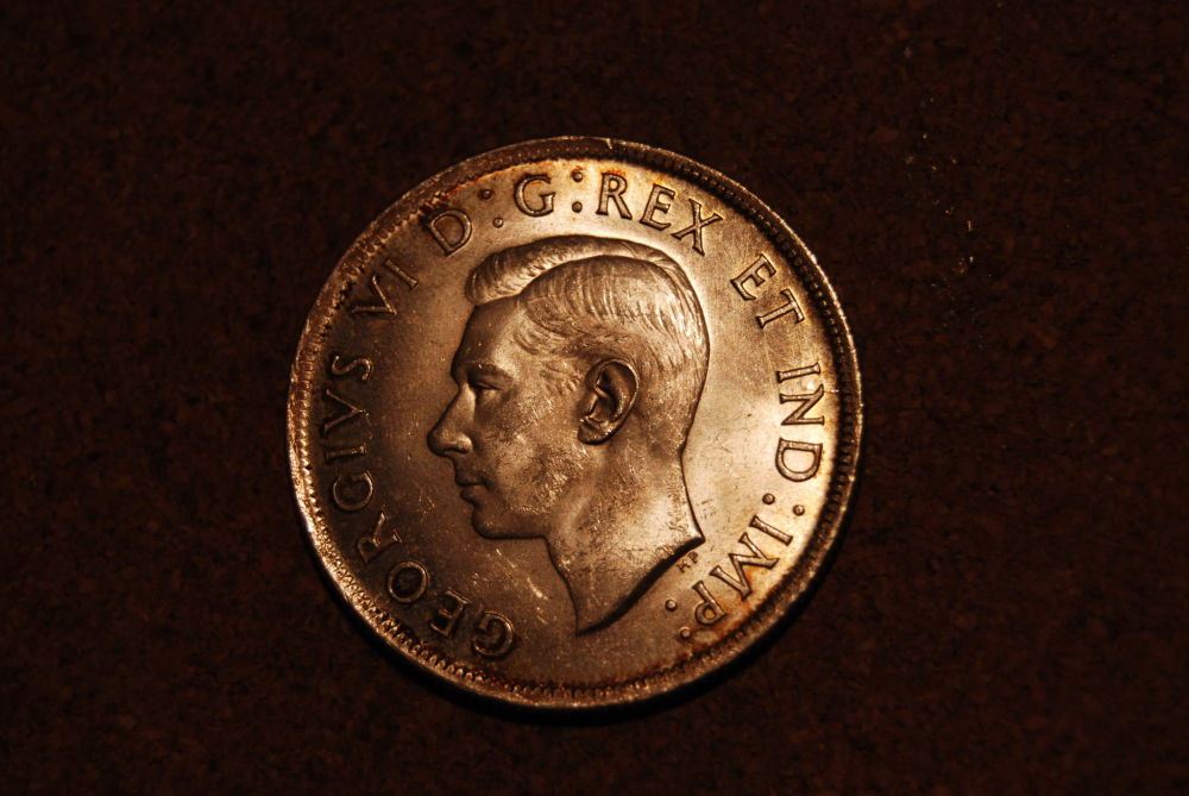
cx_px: 594
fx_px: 2728
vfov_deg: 16.6
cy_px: 398
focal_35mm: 82
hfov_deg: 24.6
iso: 160
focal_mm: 55
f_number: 5.6
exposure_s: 1/125
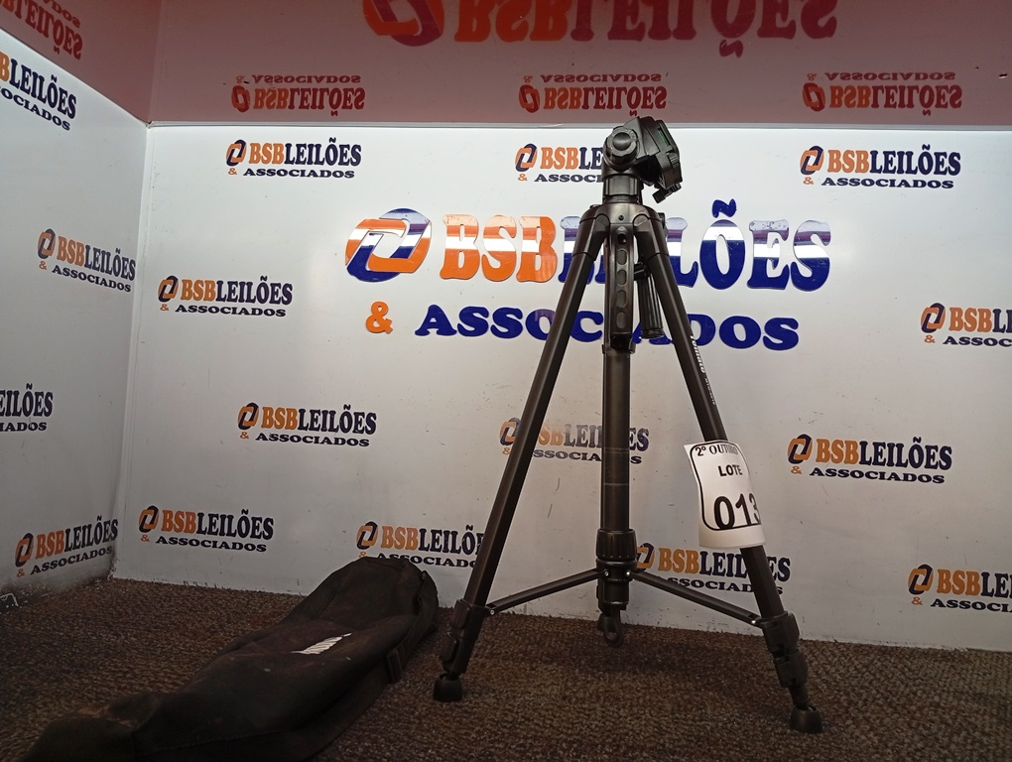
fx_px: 790
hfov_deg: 65.2
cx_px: 506
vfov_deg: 51.5
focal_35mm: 27
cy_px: 381
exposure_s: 1/40
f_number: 1.8
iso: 197
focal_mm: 3.98
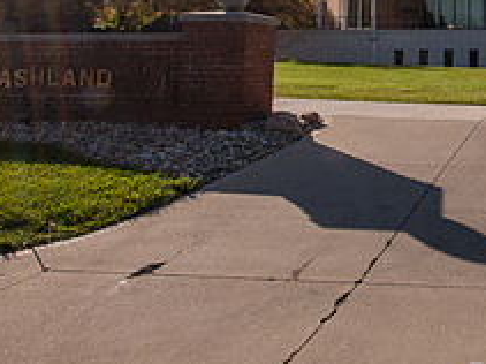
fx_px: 631
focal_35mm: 45
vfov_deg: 29.9
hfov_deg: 34.8
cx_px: 562
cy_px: -3
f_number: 22
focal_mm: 17
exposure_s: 1/160
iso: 250
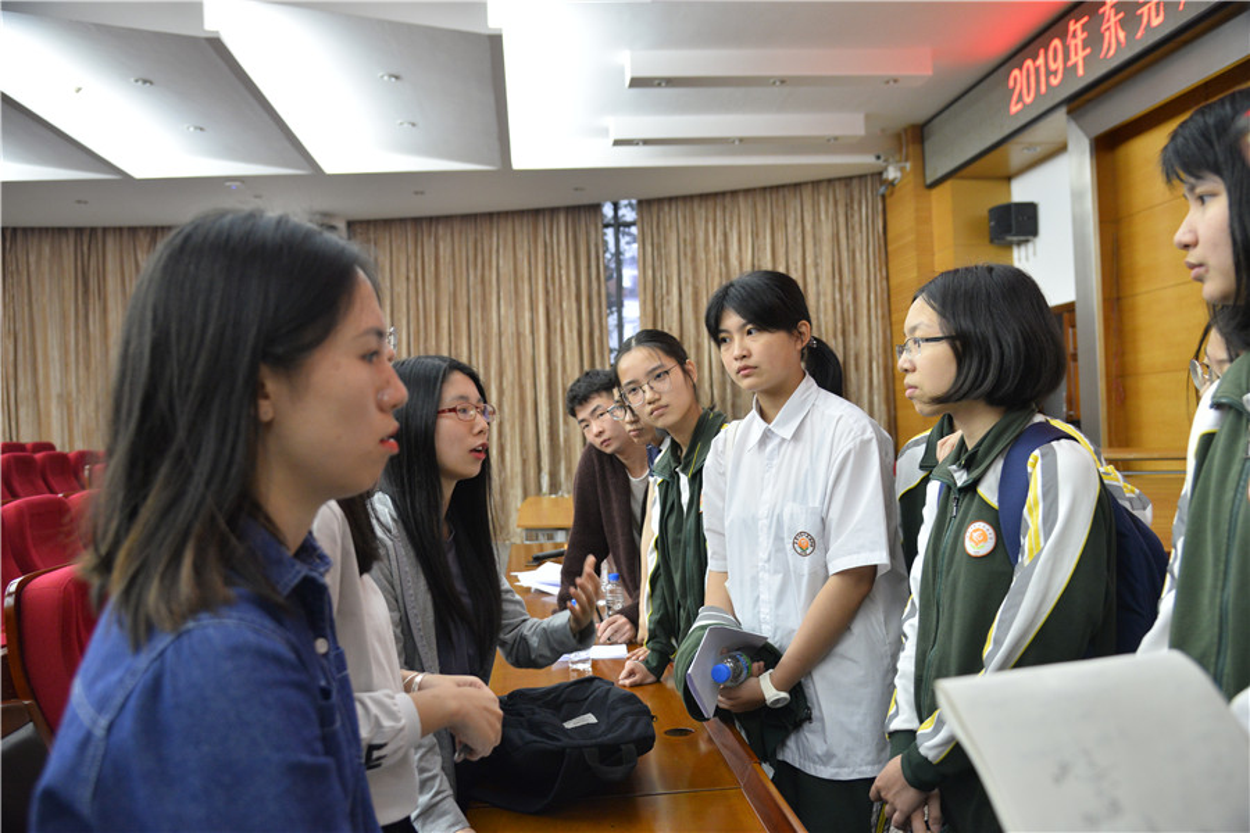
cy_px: 416
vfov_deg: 43.6
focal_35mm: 30
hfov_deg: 61.9
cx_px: 625
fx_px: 1042
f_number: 4.5
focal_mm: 30
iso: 2000
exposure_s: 1/50
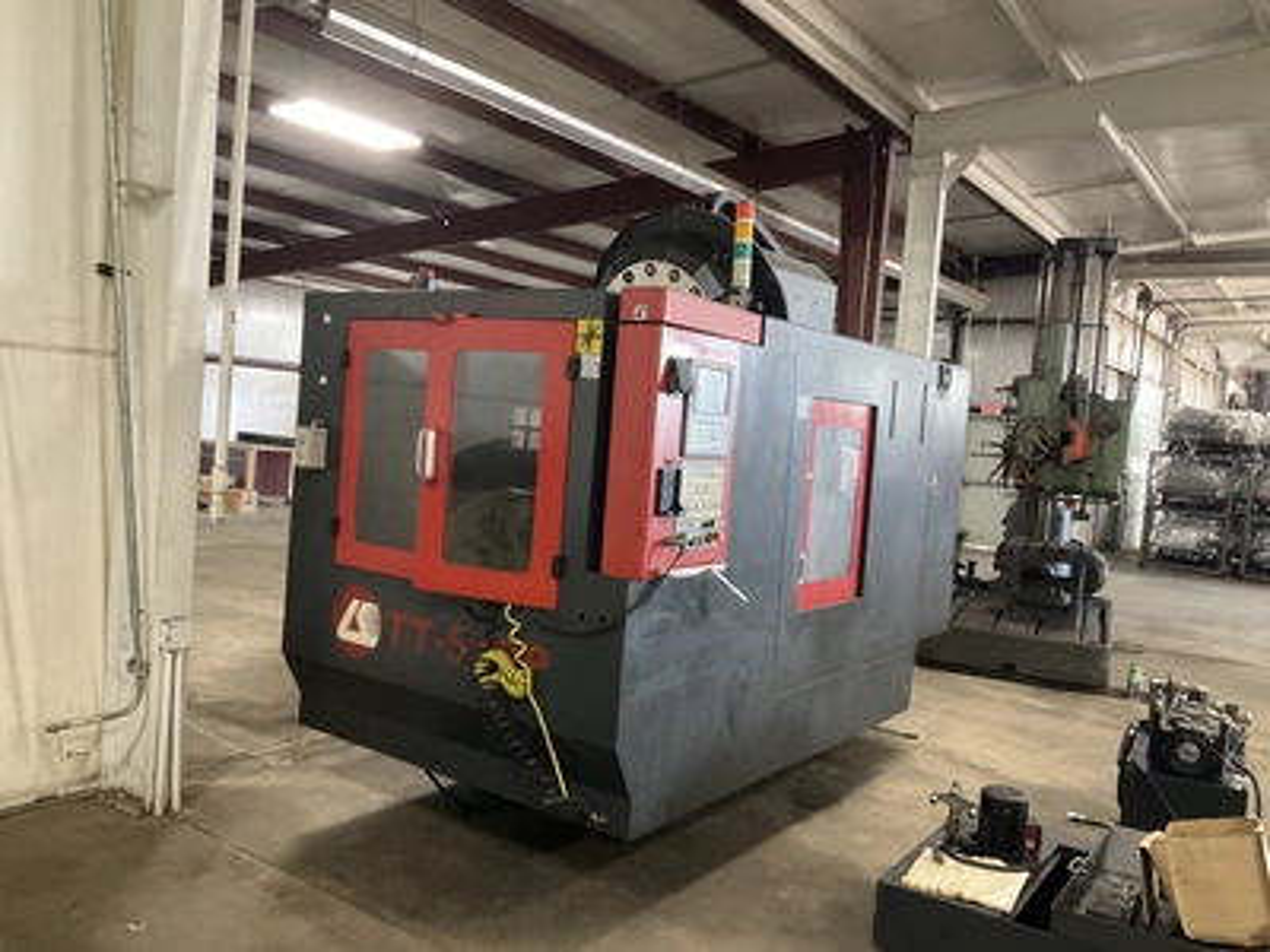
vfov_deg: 48.2
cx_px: 635
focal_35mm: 29
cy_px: 476
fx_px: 1064
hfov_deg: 61.7
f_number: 1.8
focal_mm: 3
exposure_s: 1/60
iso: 250
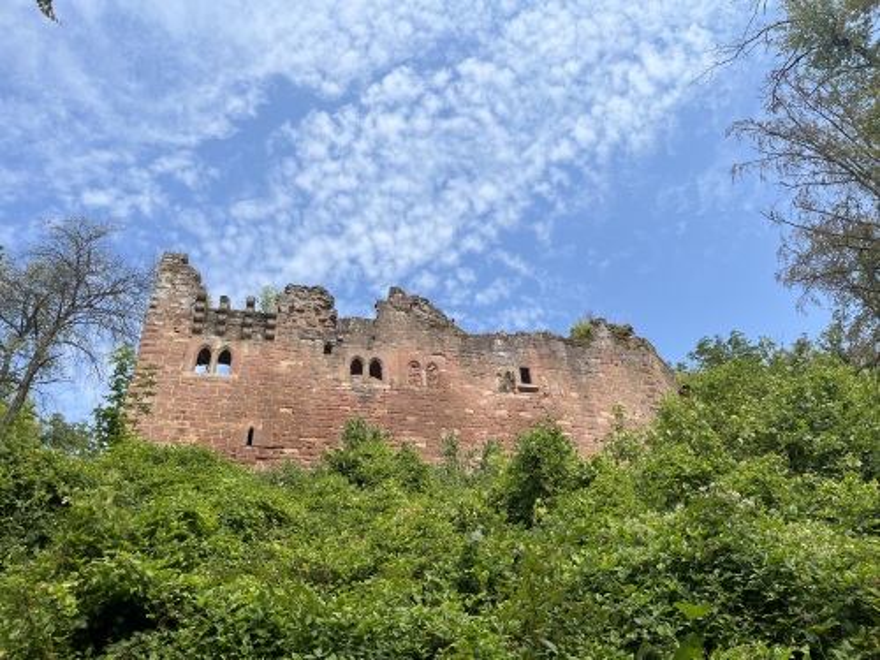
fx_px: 661
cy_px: 330
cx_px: 440
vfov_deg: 53.1
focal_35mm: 26
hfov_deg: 67.3
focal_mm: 5.1
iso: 50
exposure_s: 1/2755
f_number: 1.6
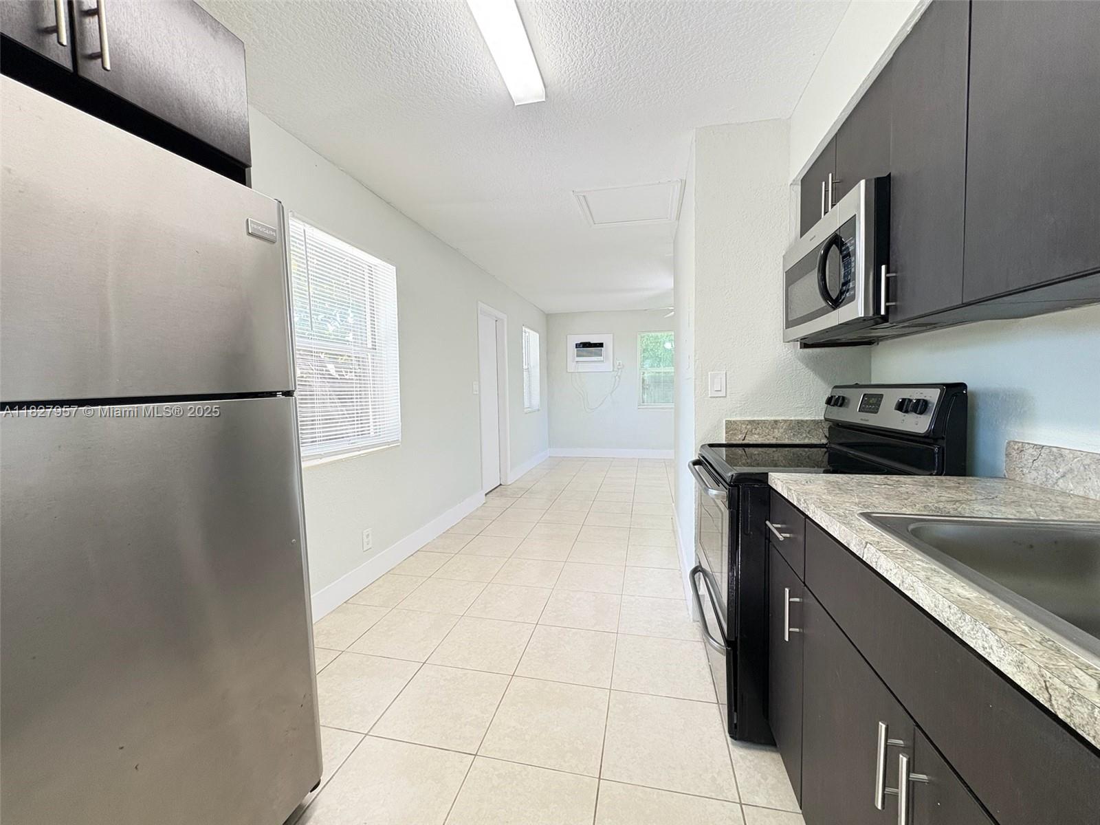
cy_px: 412
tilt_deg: -2.6
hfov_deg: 102.1
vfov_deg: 85.7
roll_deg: +1.0
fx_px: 445
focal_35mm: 14
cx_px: 550
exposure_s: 1/60
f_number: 2.2
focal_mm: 2.22
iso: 400
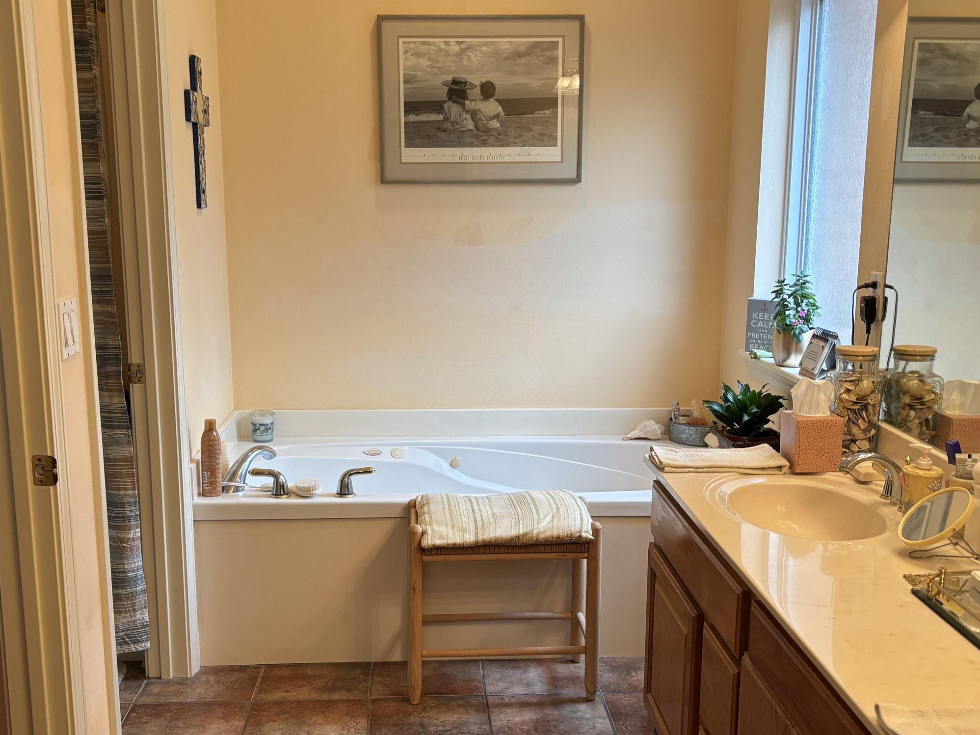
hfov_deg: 46.8
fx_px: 1132
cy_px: 422
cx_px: 453
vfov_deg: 35.9
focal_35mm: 40
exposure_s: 1/60
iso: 80
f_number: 1.6
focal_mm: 5.96
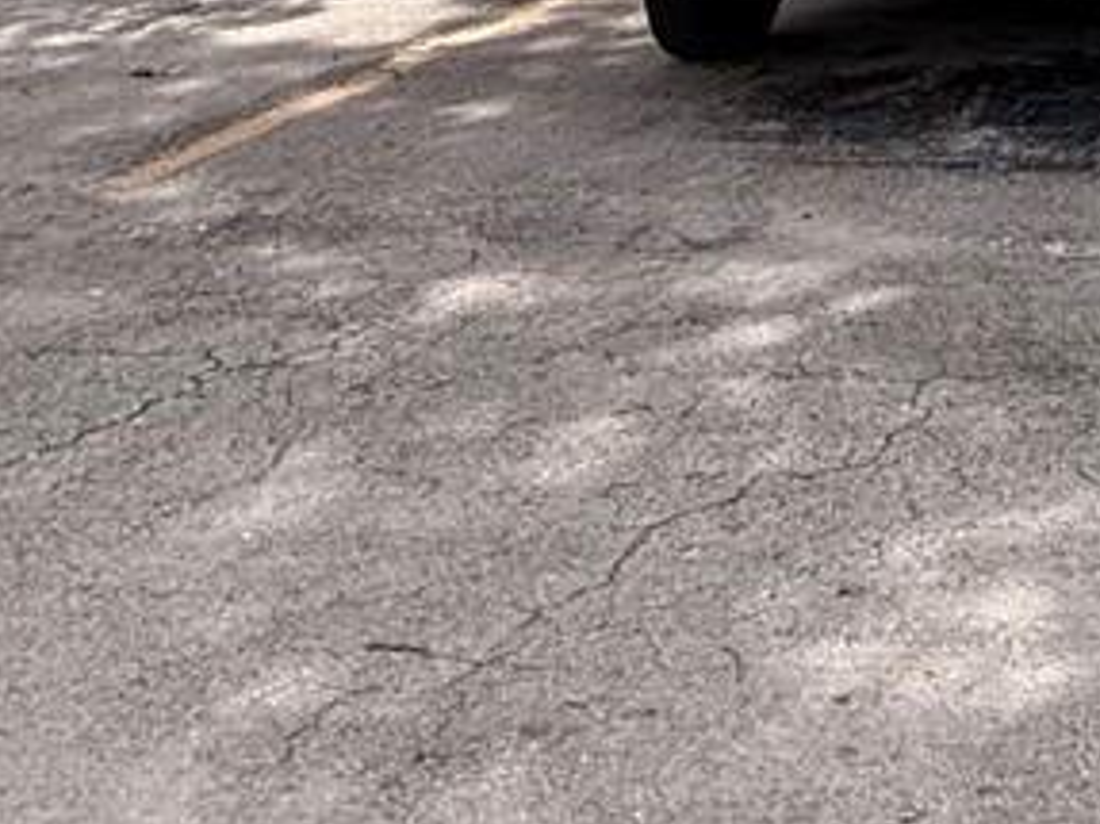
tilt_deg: +11.1
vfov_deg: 14.2
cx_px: 1437
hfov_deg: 22.4
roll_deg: +0.9
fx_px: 2478
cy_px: -1039
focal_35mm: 78
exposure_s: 1/1312
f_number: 2.2
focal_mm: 2.22
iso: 64
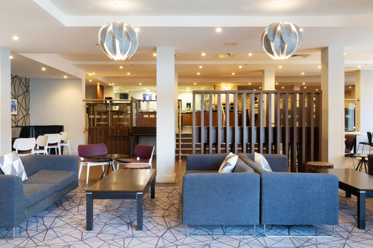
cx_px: 186
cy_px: 124
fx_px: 321
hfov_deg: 60.3
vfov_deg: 42.3
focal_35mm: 31
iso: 200
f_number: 16
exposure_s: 2
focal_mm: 31
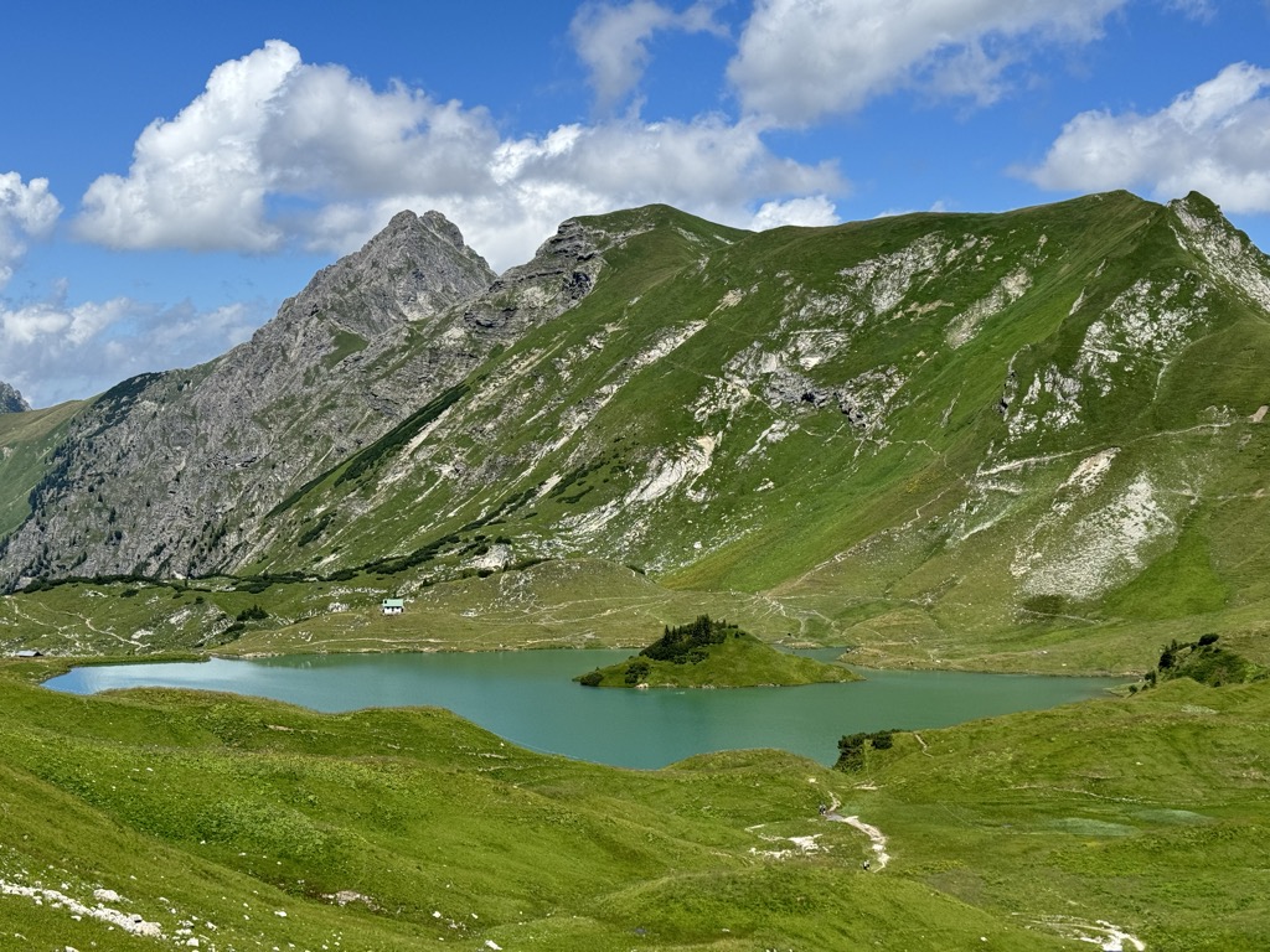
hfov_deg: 39.7
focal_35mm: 48
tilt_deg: -2.5
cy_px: 476
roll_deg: -0.6
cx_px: 635
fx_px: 1761
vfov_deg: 30.3
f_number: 1.78
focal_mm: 6.76
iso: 64
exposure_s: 1/4975
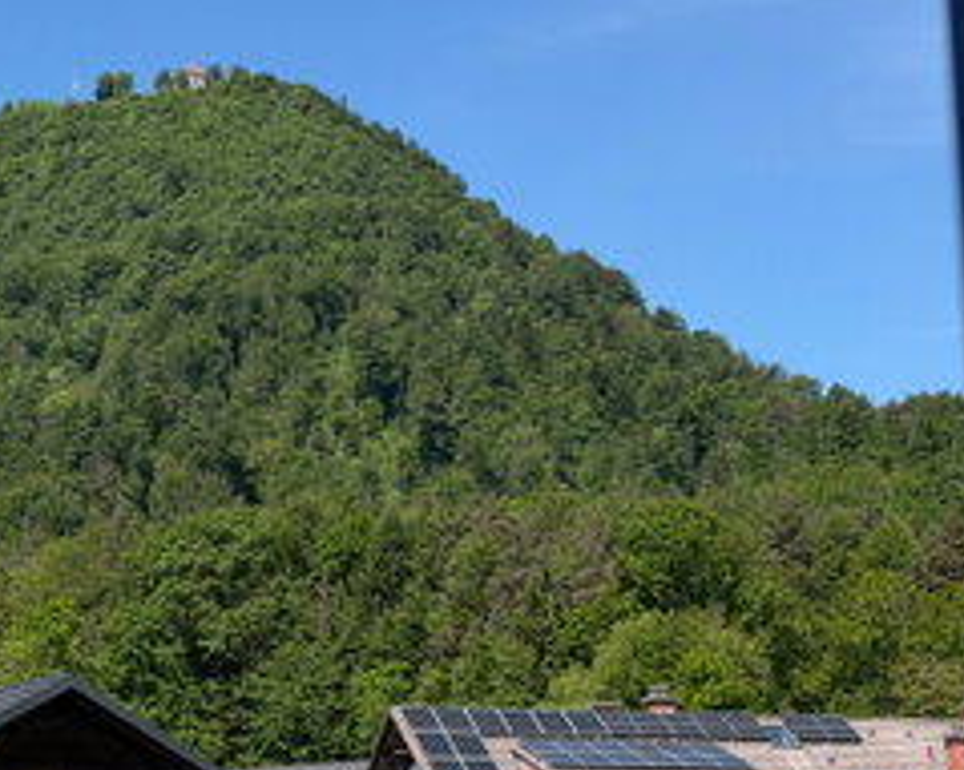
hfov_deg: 20.7
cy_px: 256
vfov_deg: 16.7
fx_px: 2624
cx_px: 266
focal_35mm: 92
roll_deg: +0.8
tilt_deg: +13.5
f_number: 1.78
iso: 64
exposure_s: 1/3891
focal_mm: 6.76
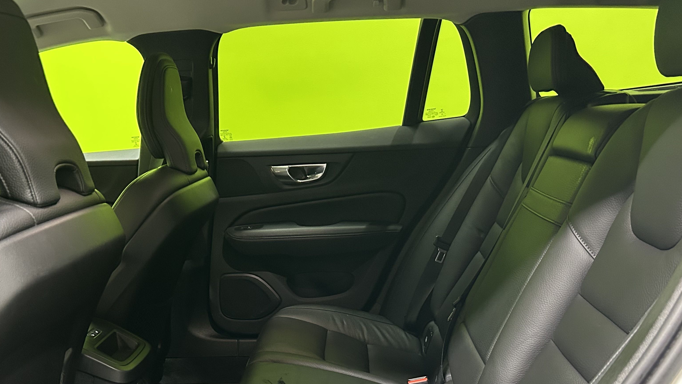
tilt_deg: -17.7
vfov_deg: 31.0
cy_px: 320
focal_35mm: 37
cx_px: 291
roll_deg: +2.6
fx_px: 669
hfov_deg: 53.8
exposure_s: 1/33
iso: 640
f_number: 1.5
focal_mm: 5.7
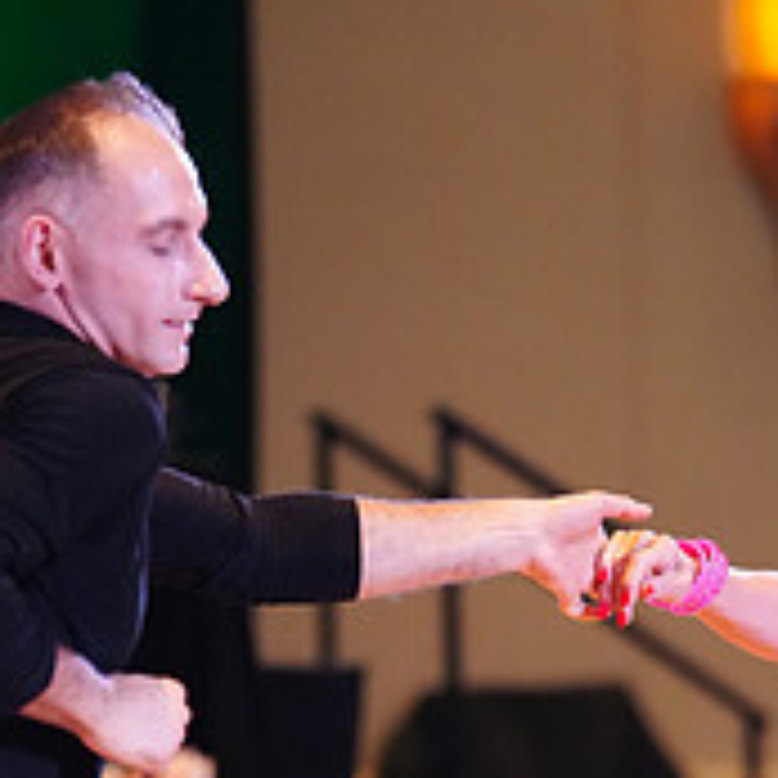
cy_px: 1070
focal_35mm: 453
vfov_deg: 3.9
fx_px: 11519
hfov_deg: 3.9
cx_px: 771
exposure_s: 1/320
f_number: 2.8
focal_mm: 159
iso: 5000
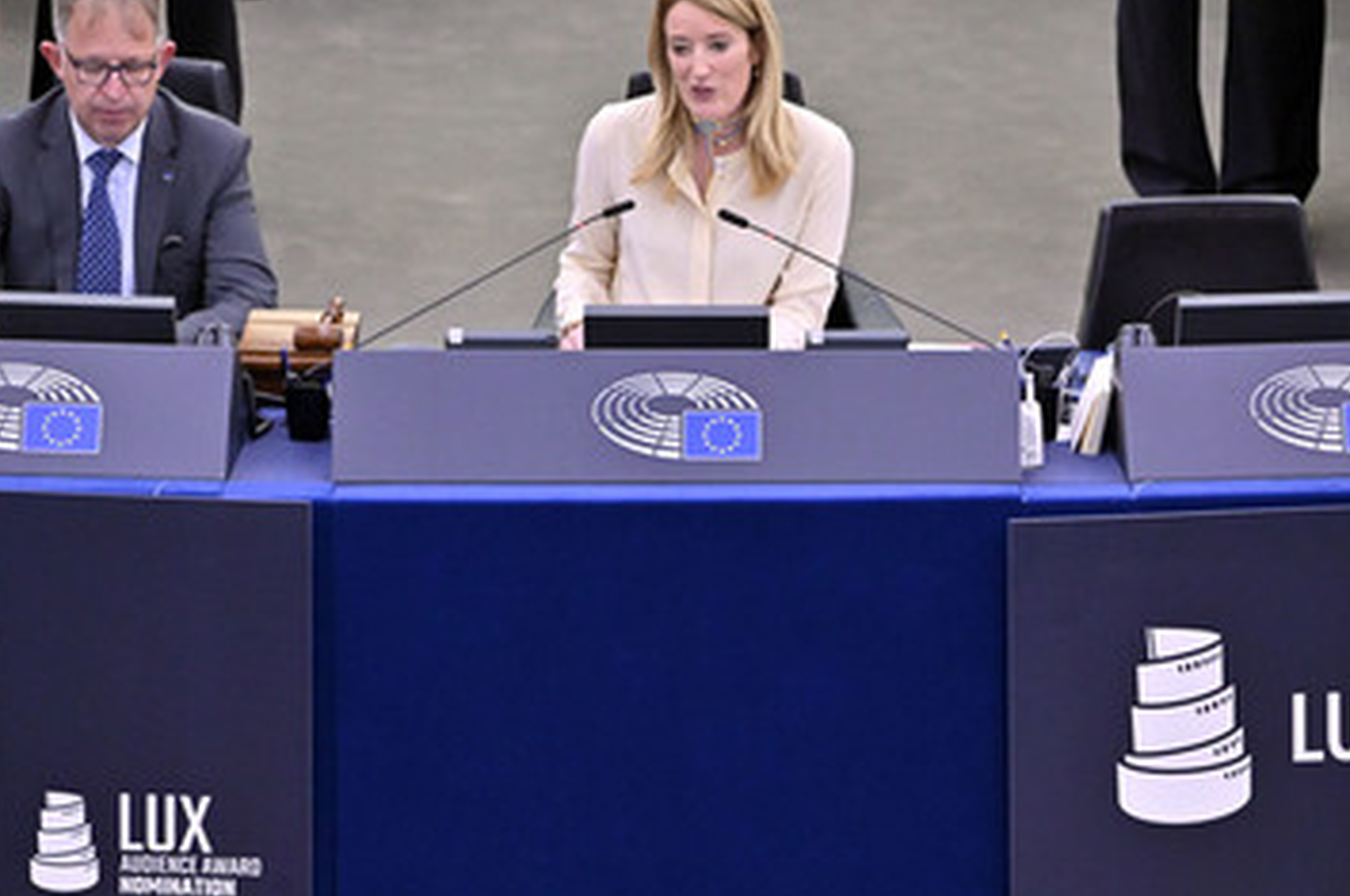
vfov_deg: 2.7
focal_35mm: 510
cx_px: 658
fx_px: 19099
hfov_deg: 4.0
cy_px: 454
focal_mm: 400
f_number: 6
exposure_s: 1/500
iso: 6400
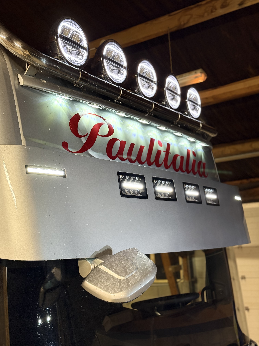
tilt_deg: +8.5
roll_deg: +4.2
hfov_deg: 30.3
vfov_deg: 39.7
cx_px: 130
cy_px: 173
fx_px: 479
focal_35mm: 48
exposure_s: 1/33
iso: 250
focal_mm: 6.76
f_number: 1.78
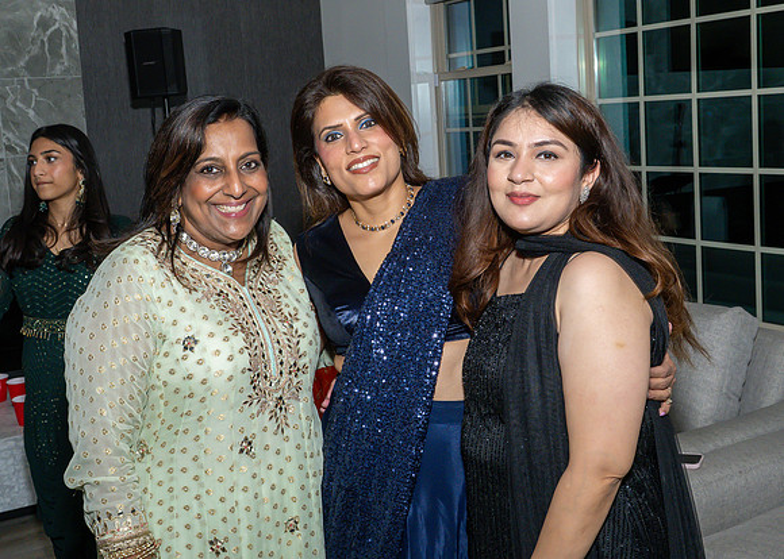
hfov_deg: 44.9
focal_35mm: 43
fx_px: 947
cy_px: 225
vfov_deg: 32.8
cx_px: 368
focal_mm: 23
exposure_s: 1/250
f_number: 8
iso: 800
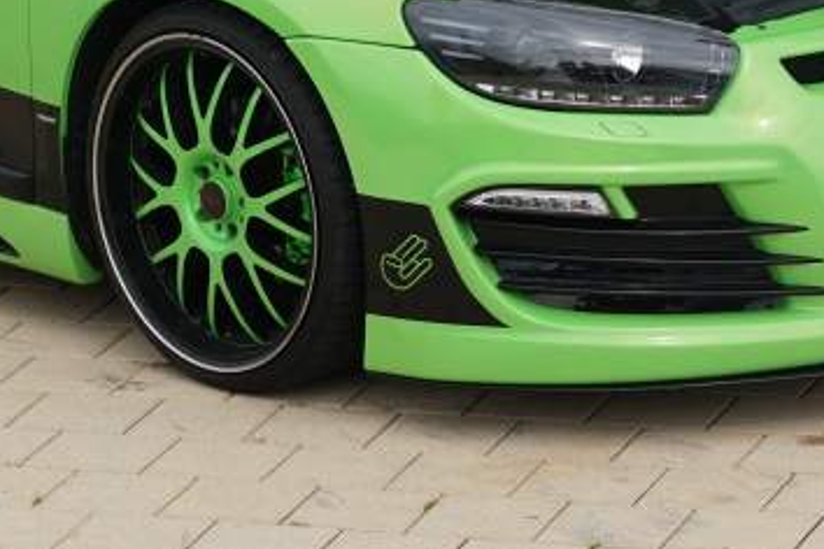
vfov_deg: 4.2
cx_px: 237
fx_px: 7449
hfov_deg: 6.3
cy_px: -241
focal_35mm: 325
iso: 400
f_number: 9
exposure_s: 1/640
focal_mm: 75
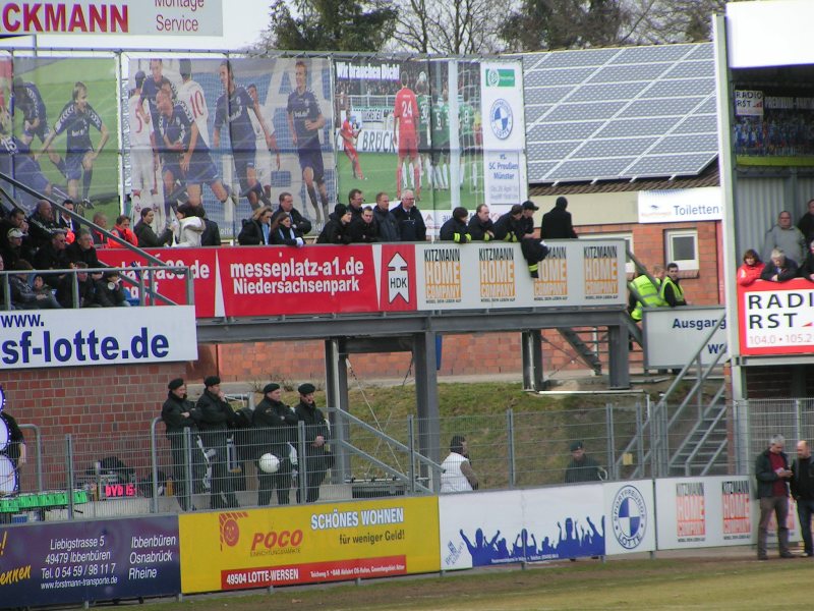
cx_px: 407
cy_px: 306
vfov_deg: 5.3
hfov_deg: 7.0
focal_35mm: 283
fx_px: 6655
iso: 50
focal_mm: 43.3
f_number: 4.5
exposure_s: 1/400
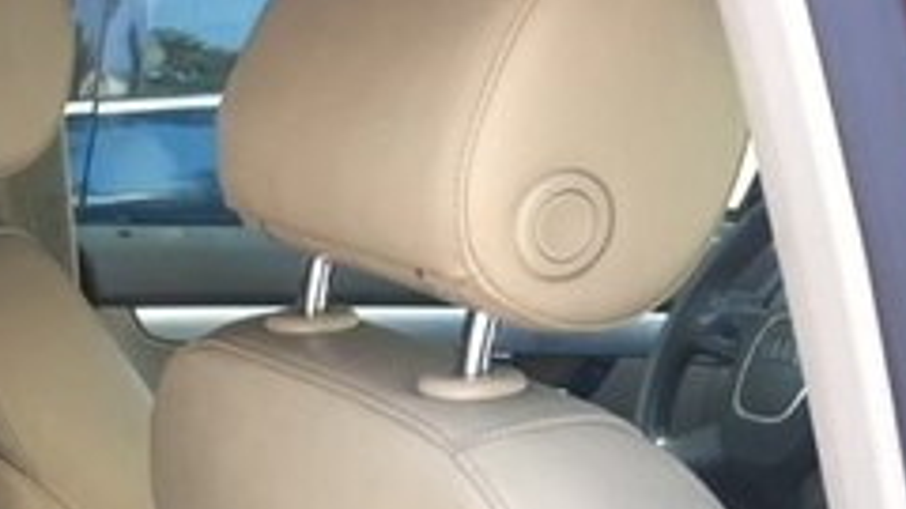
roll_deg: +0.2
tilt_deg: -22.8
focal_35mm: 87
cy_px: 899
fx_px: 2090
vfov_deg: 12.7
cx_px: -268
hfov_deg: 22.0
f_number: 2.2
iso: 40
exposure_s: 1/100
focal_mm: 4.15
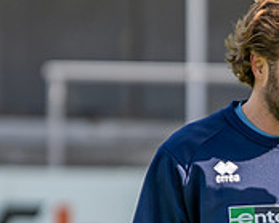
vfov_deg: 2.0
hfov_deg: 2.5
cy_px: 253
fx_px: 6388
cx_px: 460
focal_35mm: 774
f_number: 1.4
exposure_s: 1/5000
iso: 100
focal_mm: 85
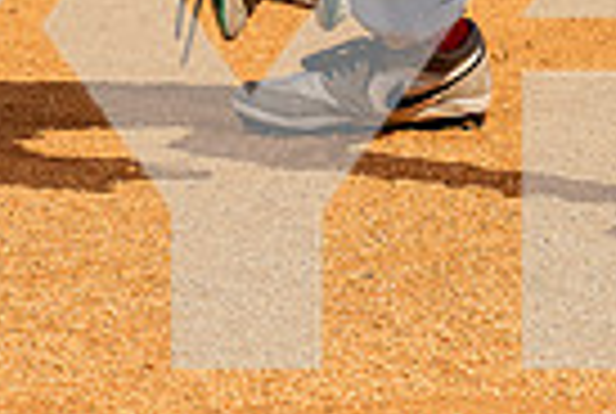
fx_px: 4287
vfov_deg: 5.4
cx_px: 450
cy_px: -412
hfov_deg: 8.2
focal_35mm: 250
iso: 250
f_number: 8
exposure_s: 1/1250
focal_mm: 59
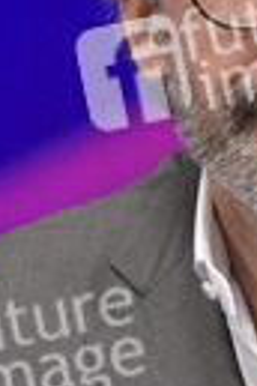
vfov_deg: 20.6
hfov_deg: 13.4
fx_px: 1060
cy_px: 209
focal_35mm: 99
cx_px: 317
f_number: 5.6
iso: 2500
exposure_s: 1/200
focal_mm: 32
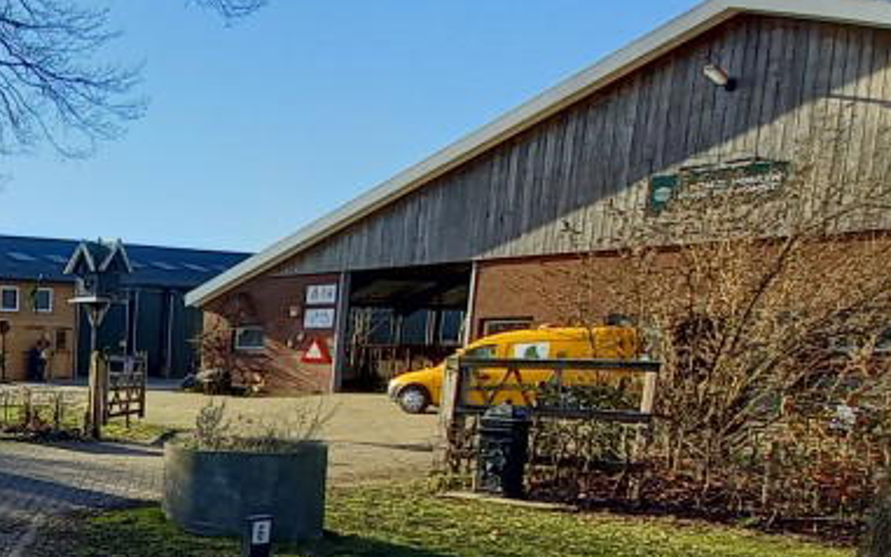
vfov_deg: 32.7
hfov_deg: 40.3
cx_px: -133
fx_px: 898
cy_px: 498
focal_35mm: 37
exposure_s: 1/530
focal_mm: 1.42
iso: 40
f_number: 2.2
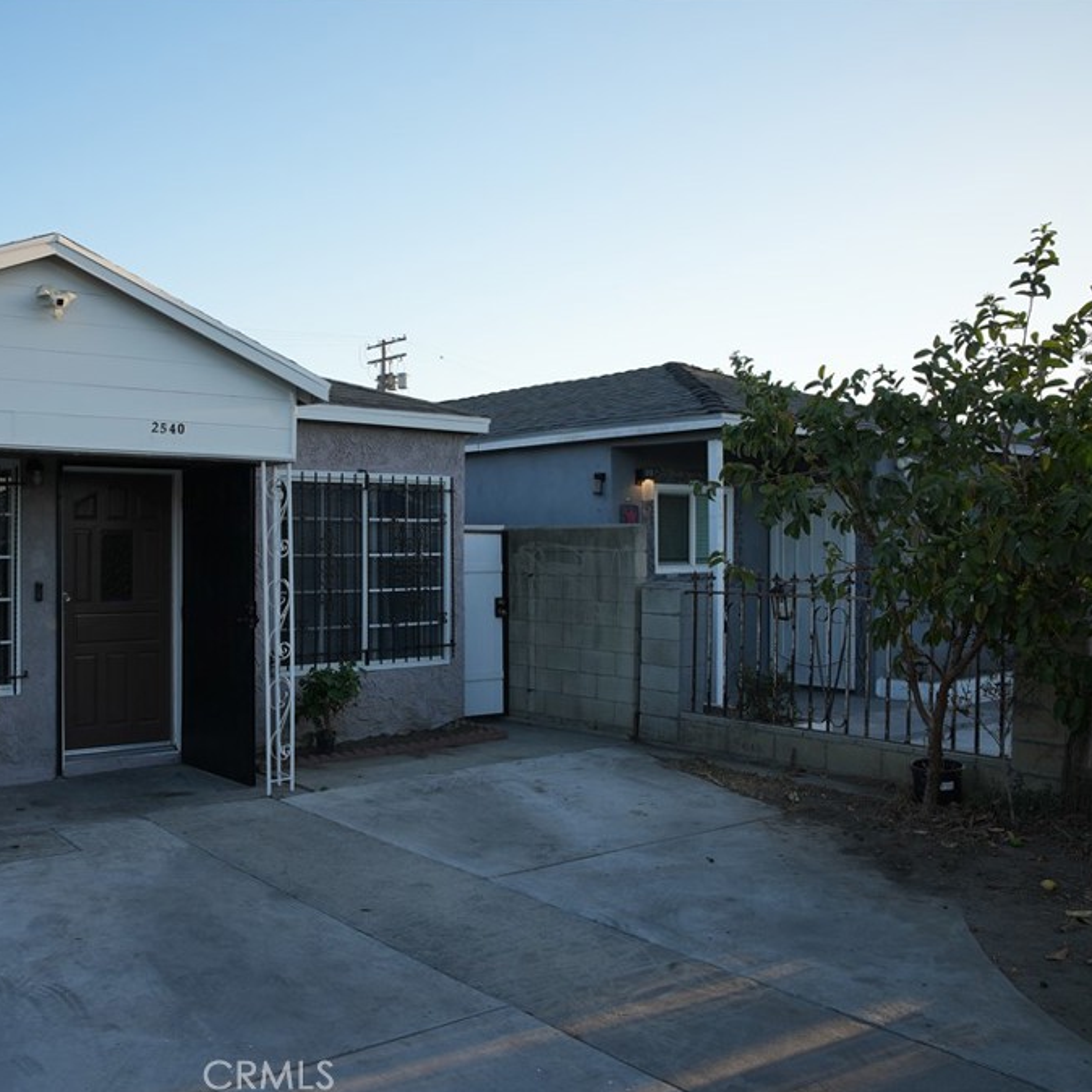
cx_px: 301
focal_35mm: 31
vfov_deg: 52.5
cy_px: 545
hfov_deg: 50.8
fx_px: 1106
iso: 200
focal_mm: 24
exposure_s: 1/125
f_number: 8
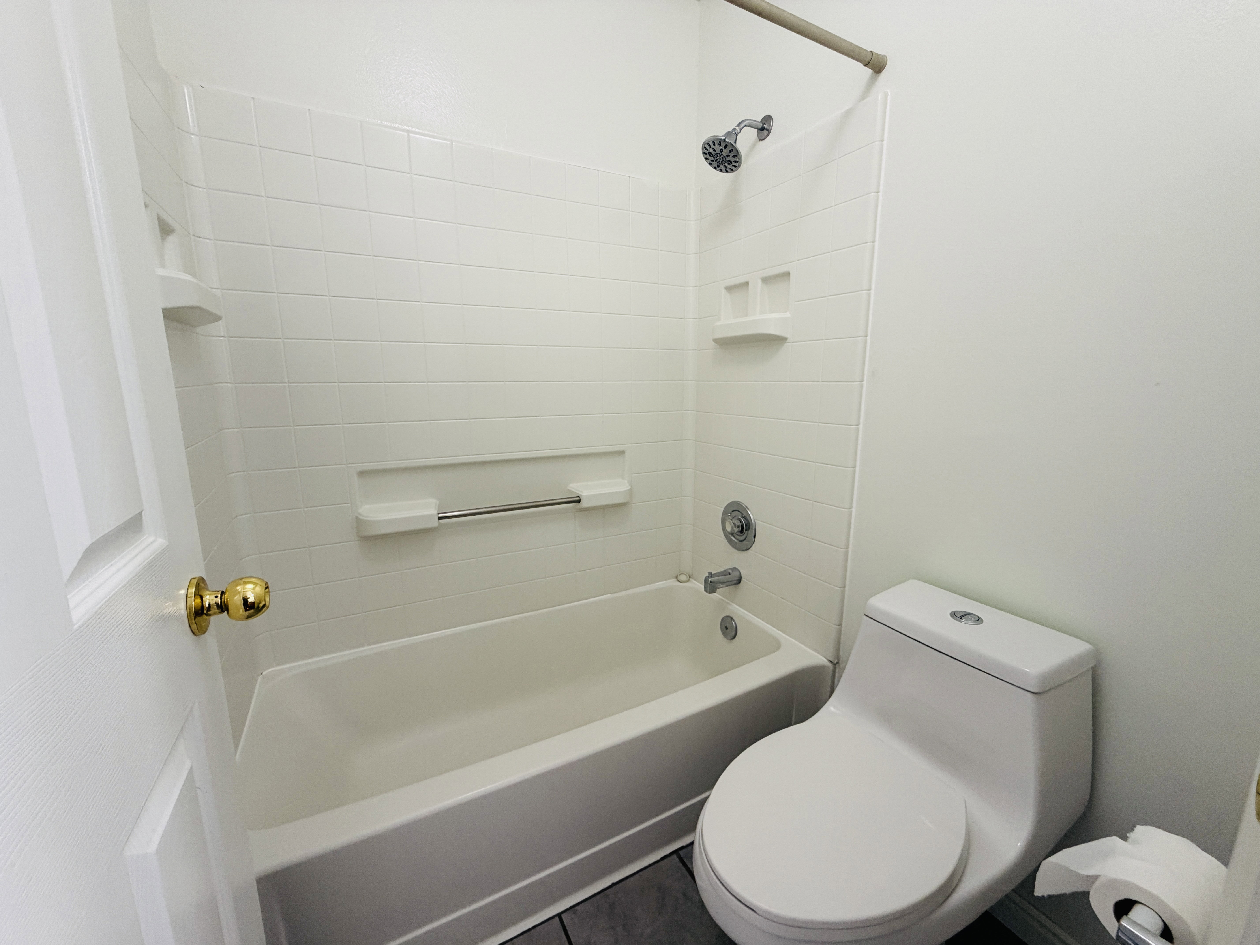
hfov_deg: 102.1
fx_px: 510
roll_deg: +0.2
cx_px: 630
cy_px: 472
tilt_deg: -11.1
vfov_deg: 85.7
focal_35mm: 14
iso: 160
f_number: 2.2
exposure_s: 1/60
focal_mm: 2.22
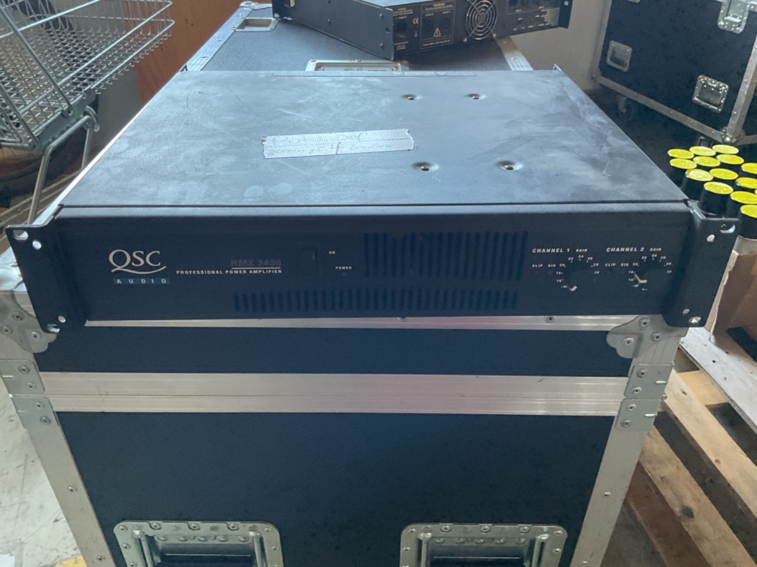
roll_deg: -0.5
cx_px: 378
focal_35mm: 29
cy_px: 284
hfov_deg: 61.7
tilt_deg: -33.8
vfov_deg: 48.2
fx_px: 634
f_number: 1.8
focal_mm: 3
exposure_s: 1/60
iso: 200
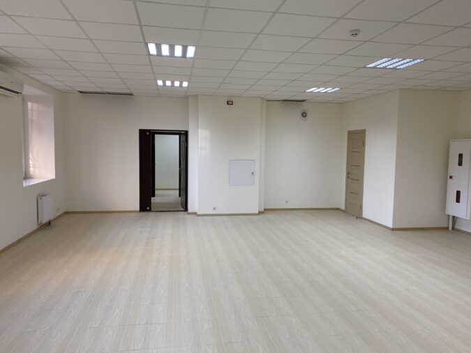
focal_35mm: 26
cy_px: 176
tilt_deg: -3.8
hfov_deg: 67.3
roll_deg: -1.0
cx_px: 236
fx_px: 354
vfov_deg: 53.0
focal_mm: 4.25
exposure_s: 1/121
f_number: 1.8
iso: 125
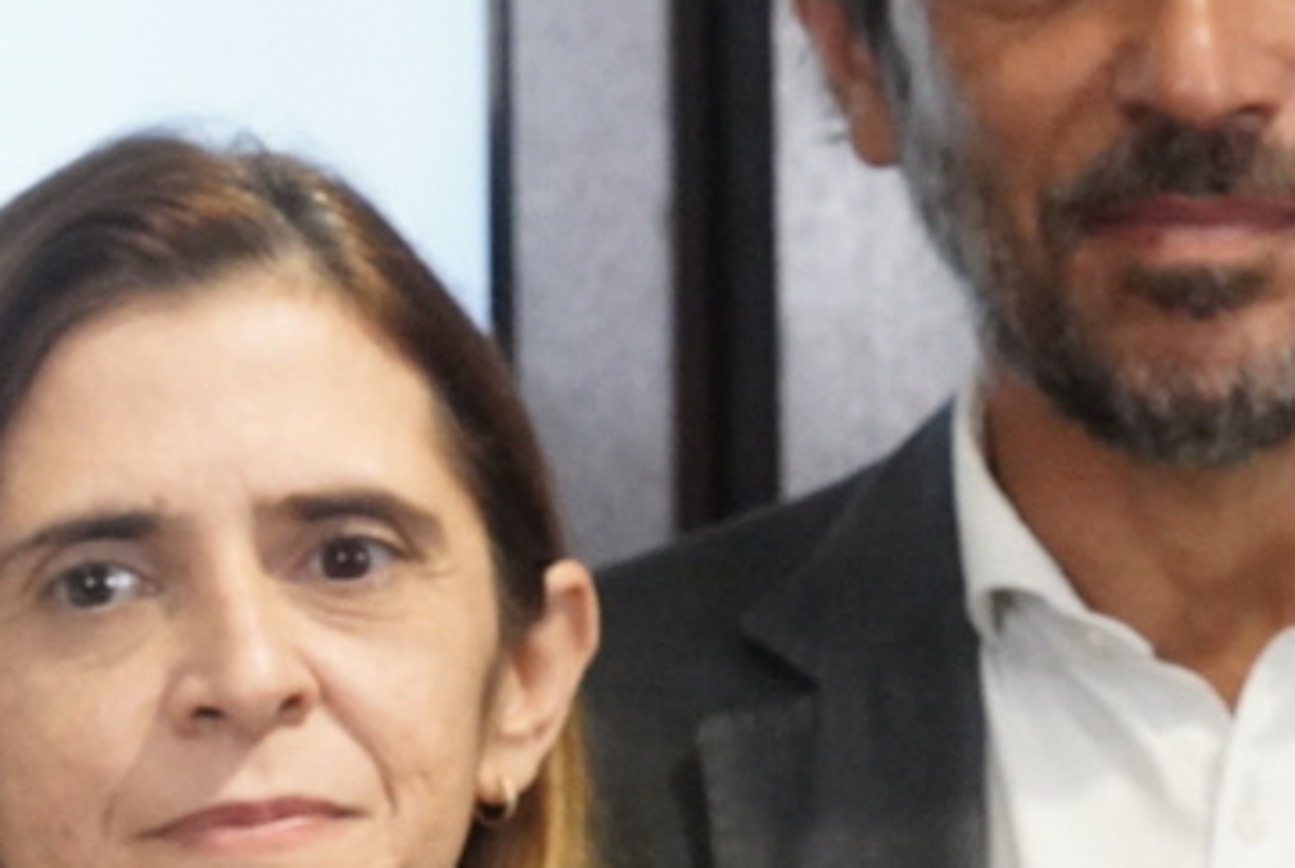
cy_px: 1001
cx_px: -1116
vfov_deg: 4.4
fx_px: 11278
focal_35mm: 313
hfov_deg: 6.4
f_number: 9
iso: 8000
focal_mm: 70
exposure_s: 1/160
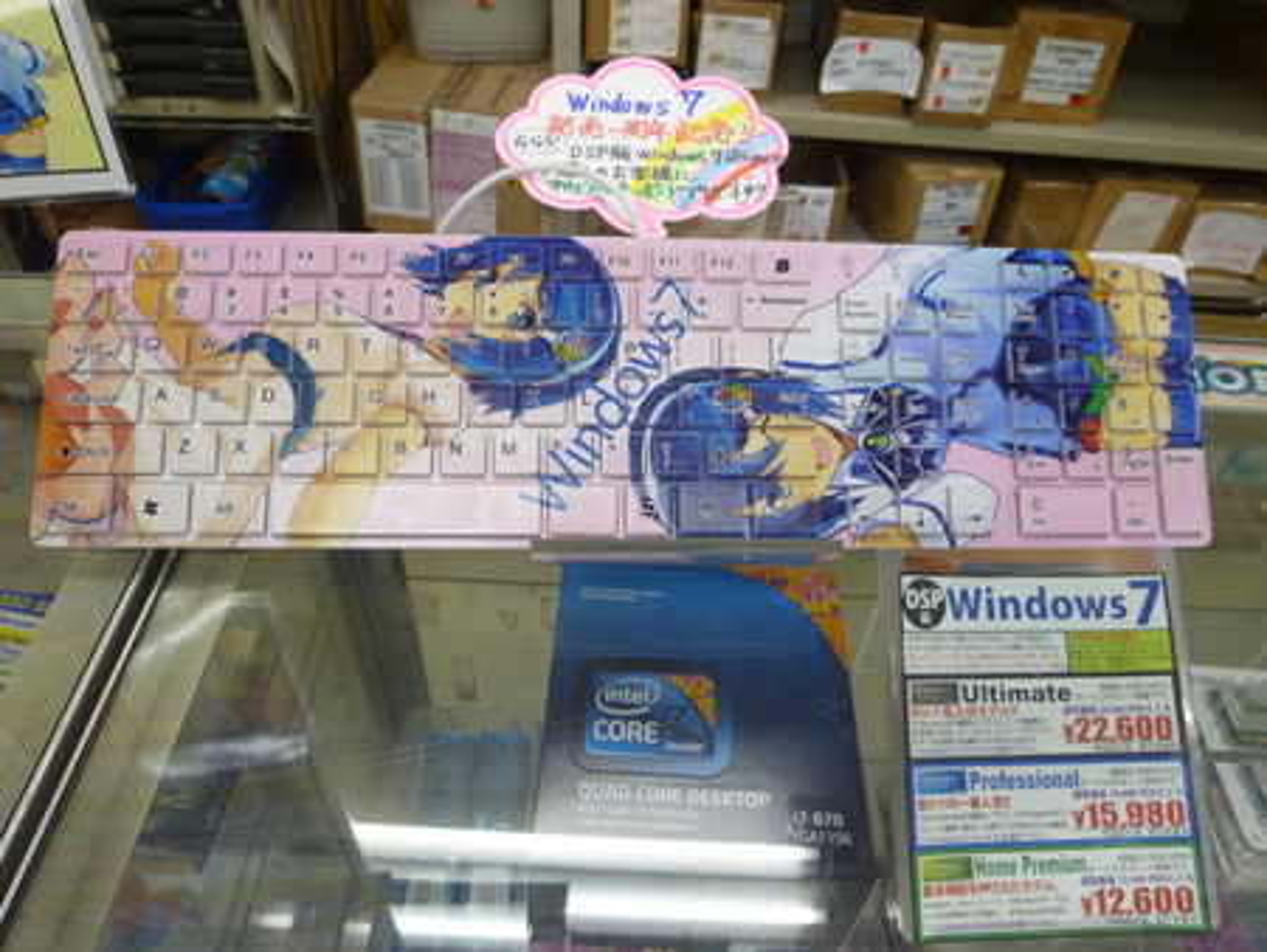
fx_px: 916
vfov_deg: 54.9
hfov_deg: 69.4
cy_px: 476
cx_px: 634
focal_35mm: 25
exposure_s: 1/30
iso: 100
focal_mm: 4.5
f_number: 2.8
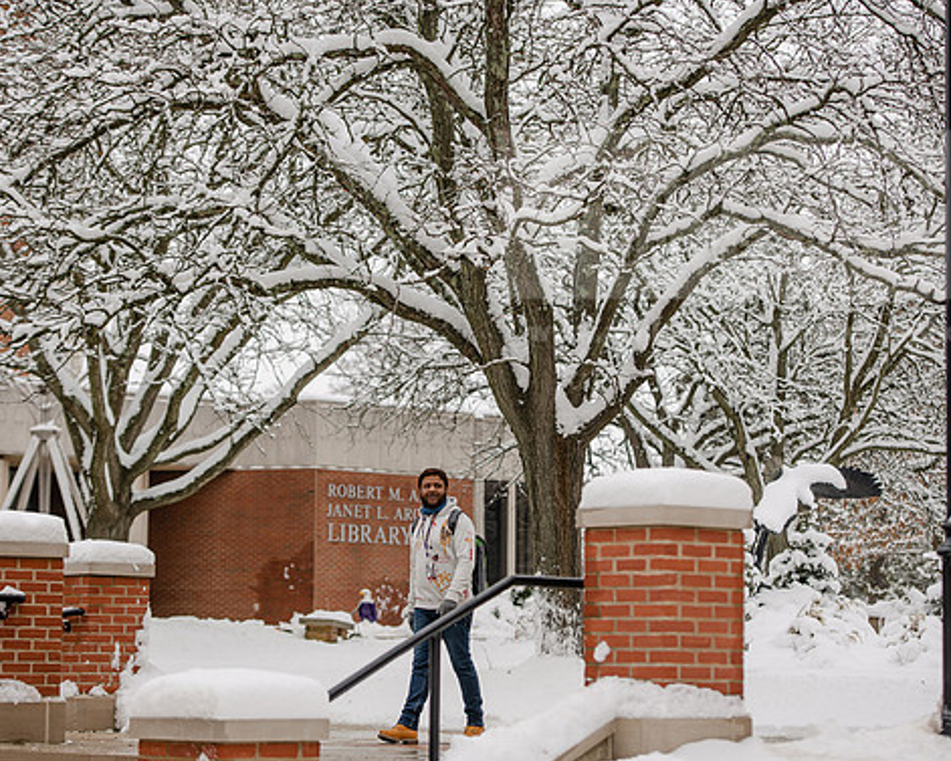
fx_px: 2928
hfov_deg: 18.4
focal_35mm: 104
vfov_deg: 14.8
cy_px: 374
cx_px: 436
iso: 64
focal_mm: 90
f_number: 3.5
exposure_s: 1/400
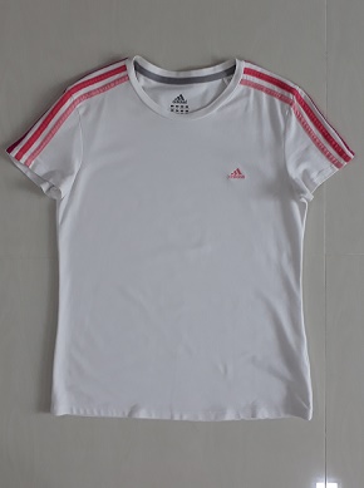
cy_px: 244
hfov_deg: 51.2
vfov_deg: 65.4
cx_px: 182
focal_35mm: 27
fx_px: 380
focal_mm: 3.6
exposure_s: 1/33
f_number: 1.9
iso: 50
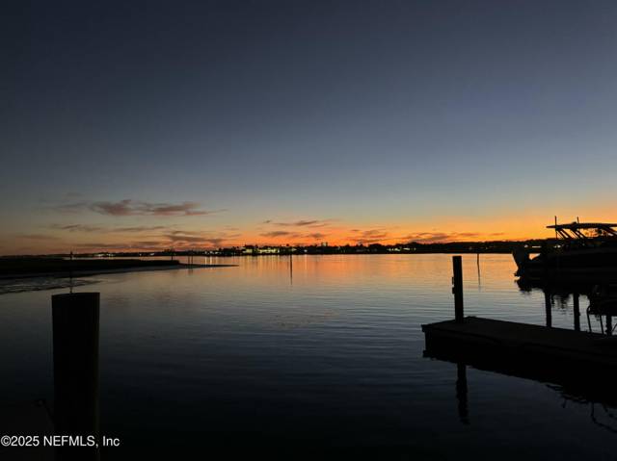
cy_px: 230
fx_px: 427
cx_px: 308
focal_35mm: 24
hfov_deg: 71.6
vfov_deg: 56.8
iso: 800
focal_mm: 6.76
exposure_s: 1/44
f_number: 1.78
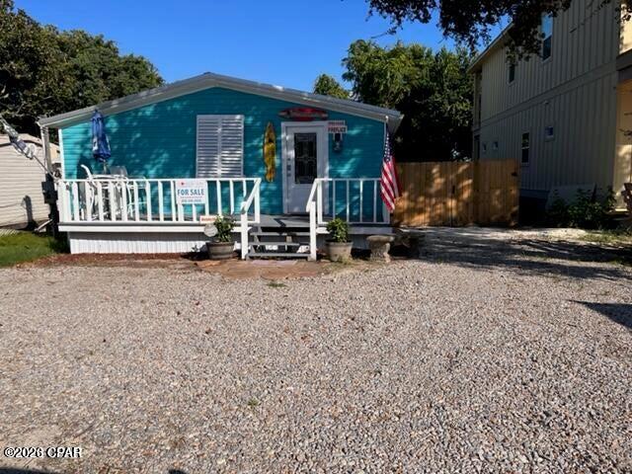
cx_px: 316
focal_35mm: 26
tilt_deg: -7.0
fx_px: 475
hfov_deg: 67.3
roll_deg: +1.0
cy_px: 237
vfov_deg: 53.1
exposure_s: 1/4310
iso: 50
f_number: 1.6
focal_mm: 5.1
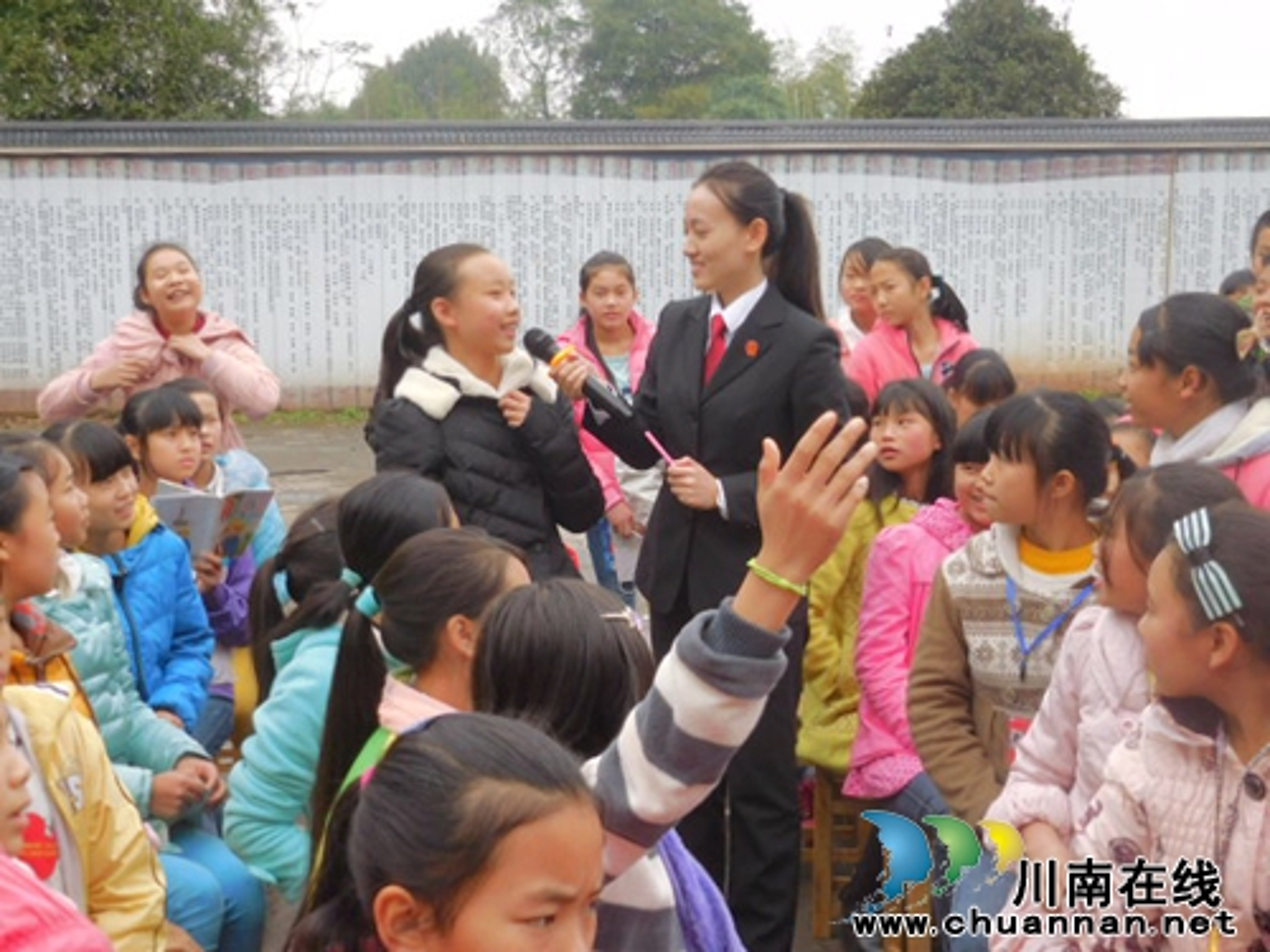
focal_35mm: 52
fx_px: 1908
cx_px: 635
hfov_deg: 36.8
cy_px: 476
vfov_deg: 28.0
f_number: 4.3
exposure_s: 1/100
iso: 125
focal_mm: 9.4
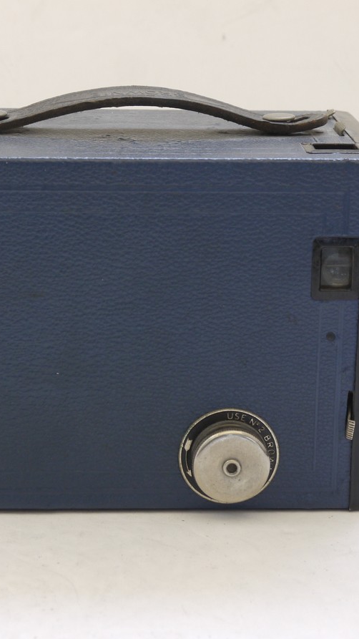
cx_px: 104
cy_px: 321
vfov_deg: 17.4
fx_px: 2083
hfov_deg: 9.8
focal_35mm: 123
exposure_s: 1/6
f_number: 10
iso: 400
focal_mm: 42
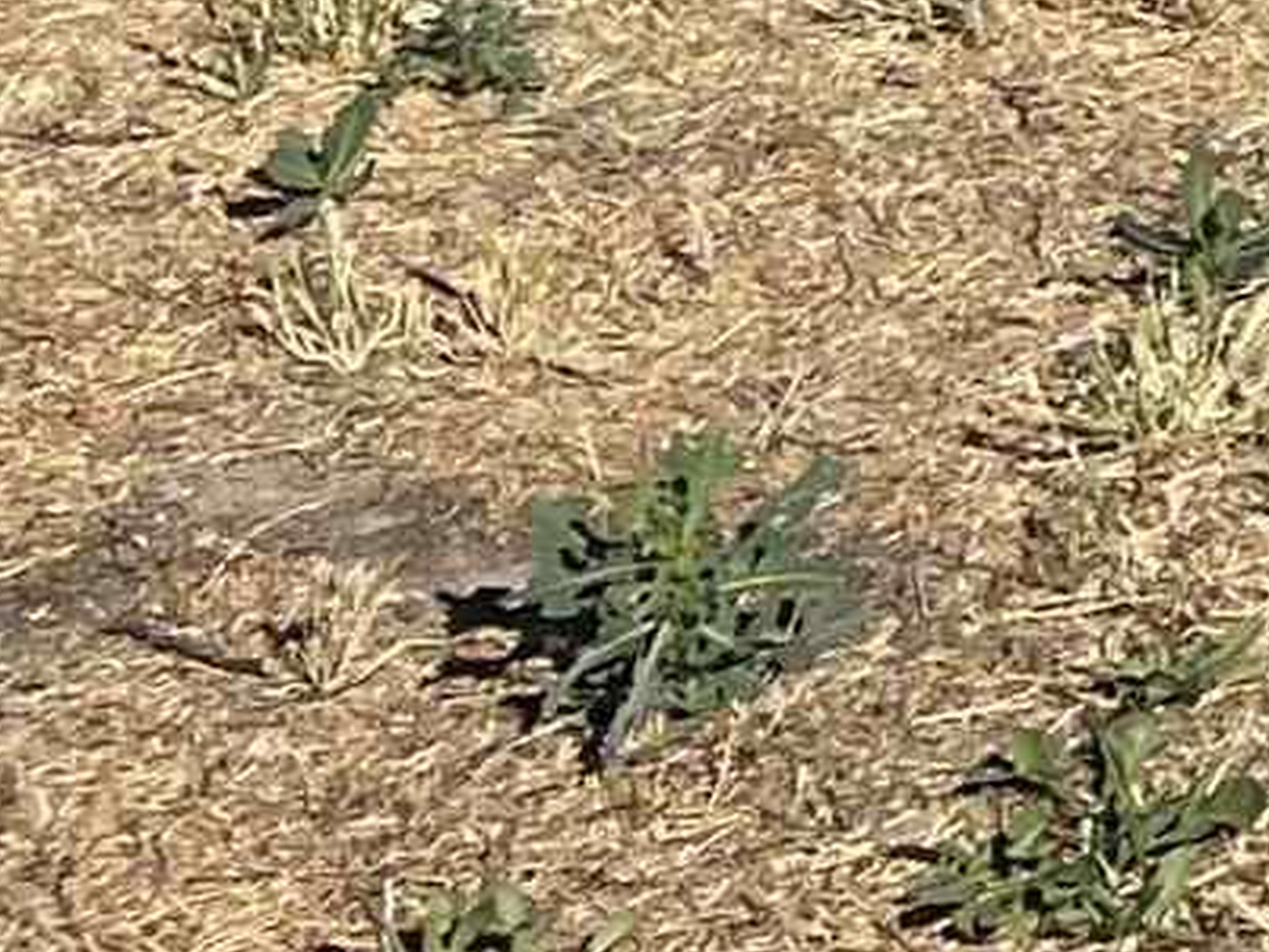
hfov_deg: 7.8
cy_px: -2277
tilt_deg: -10.7
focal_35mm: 199
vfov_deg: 6.5
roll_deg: -0.8
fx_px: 7297
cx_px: 4532
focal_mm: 5.7
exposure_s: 1/6993
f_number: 1.5
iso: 50
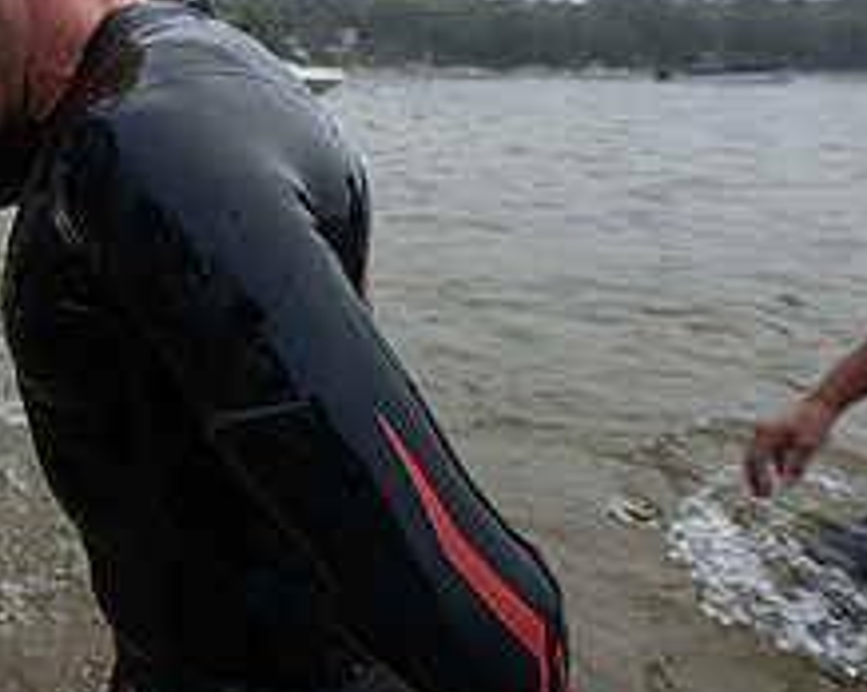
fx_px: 897
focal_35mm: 35
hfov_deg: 44.0
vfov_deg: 40.7
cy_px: 153
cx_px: 0
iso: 320
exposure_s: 1/800
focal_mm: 14
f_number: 4
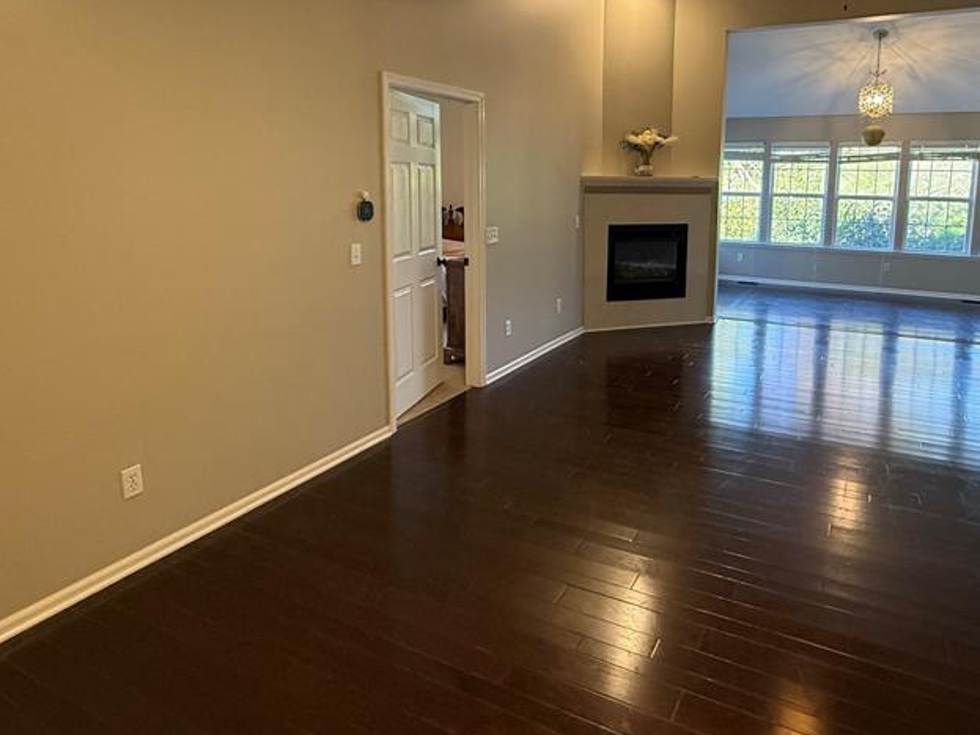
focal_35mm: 23
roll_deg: -0.9
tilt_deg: -5.7
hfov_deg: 73.5
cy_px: 263
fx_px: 651
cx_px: 565
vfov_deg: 57.9
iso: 320
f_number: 2.2
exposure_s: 1/120
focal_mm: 2.22
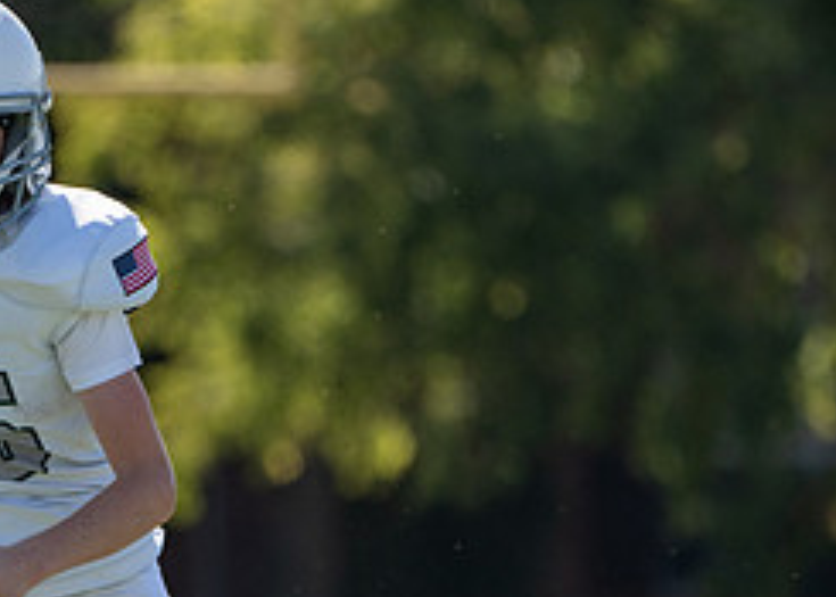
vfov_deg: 1.2
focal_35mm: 1239
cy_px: 592
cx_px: 192
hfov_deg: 1.6
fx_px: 29418
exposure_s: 1/1000
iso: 200
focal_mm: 400
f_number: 5.6
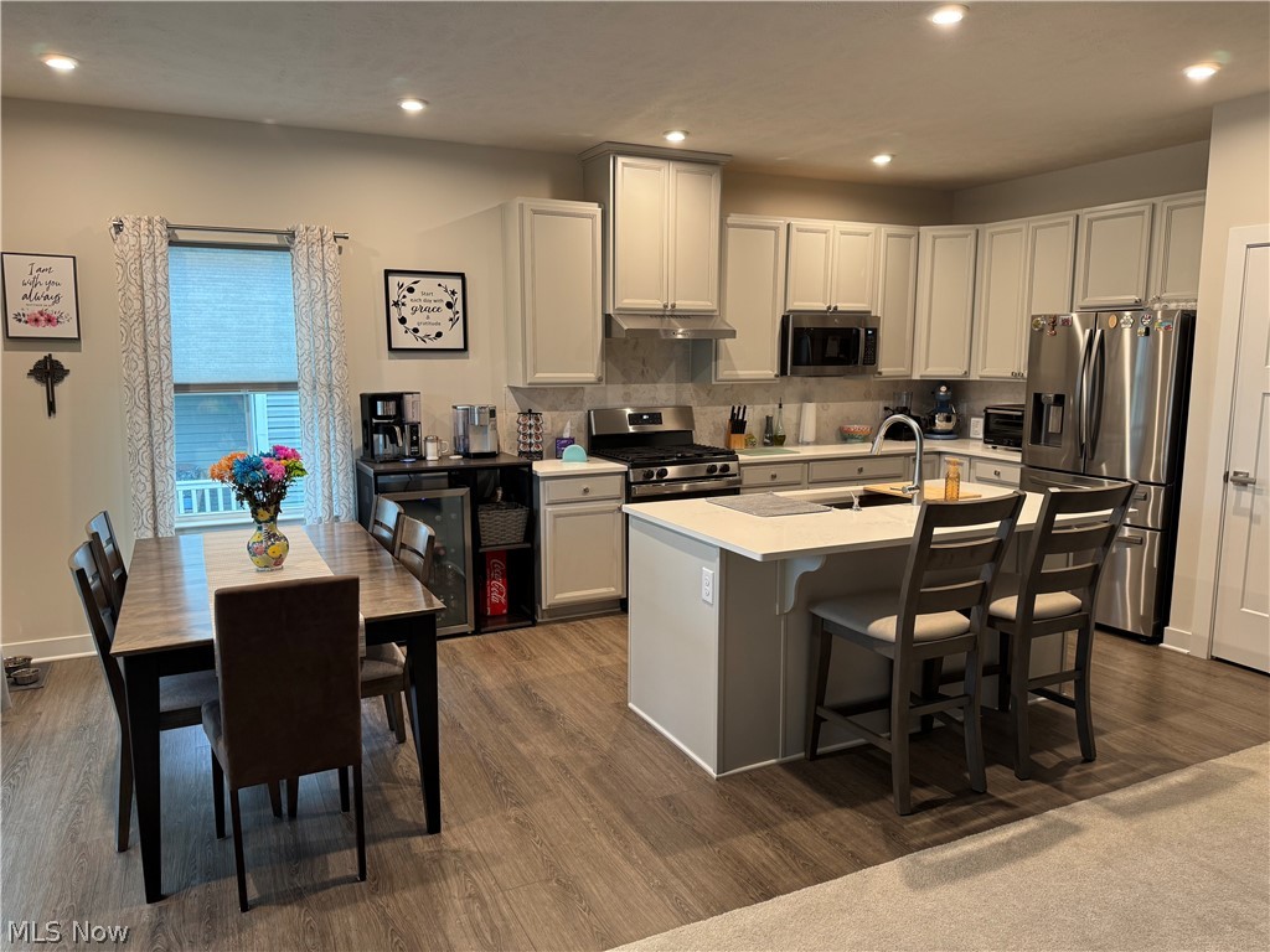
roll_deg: +0.3
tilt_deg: -8.4
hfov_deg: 71.6
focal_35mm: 24
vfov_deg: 56.8
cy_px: 476
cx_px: 635
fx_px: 881
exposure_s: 1/60
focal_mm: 6.76
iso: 160
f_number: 1.78
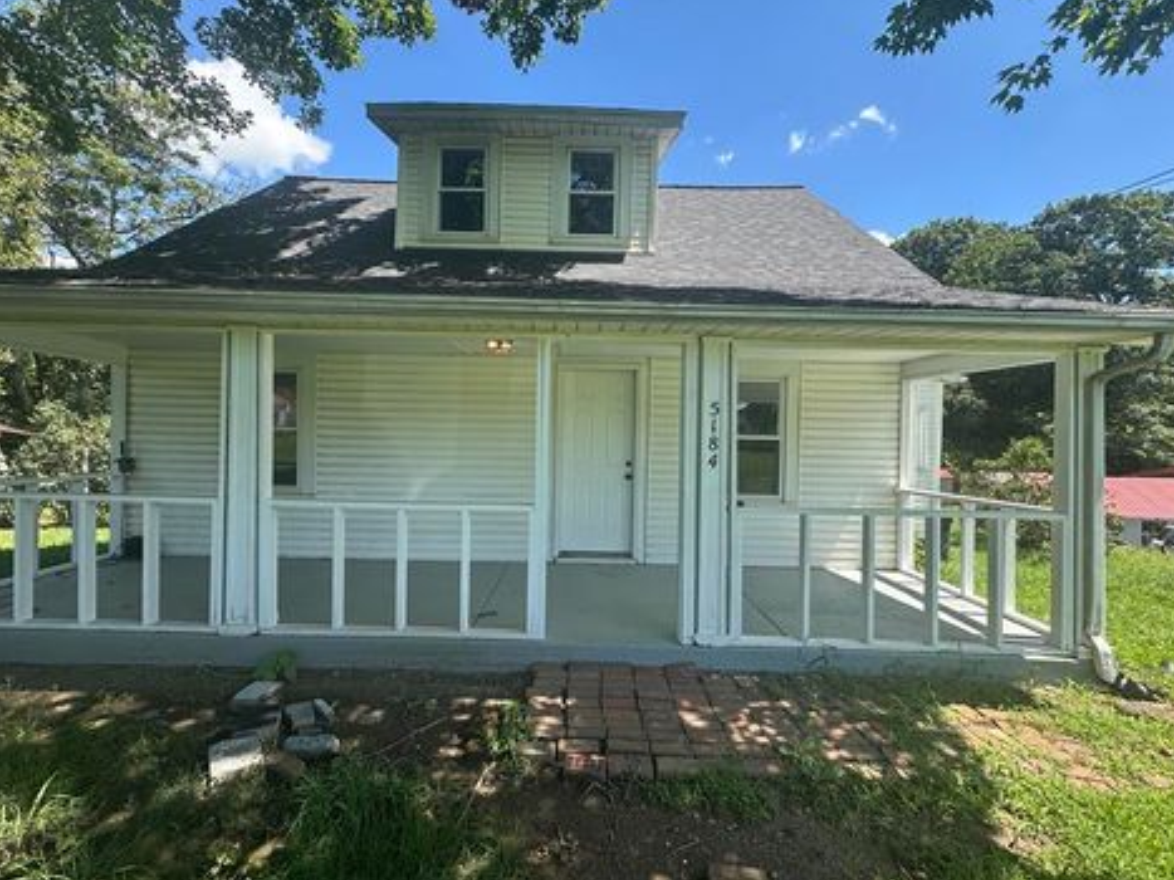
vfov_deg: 81.7
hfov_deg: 98.2
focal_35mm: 15
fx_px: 509
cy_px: 446
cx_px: 583
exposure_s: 1/483
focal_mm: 2.22
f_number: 2.2
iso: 40
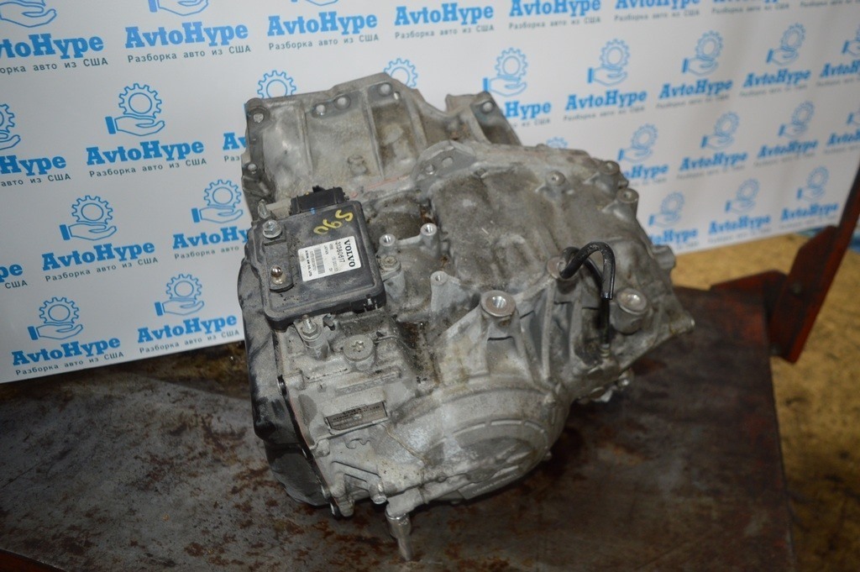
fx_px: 716
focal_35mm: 30
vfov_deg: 43.5
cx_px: 430
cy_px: 286
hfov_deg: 62.0
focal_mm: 20
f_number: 3.5
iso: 720
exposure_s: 1/60
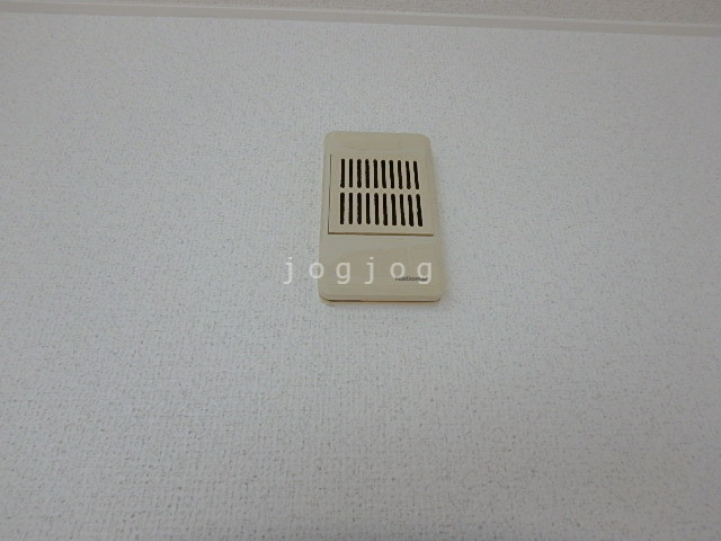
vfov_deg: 63.4
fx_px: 437
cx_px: 360
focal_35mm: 21
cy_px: 270
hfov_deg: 79.0
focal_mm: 3.7
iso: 200
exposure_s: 1/50
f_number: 3.5
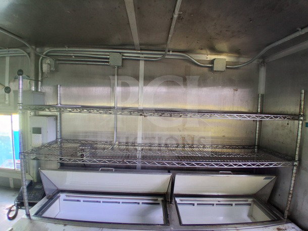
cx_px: 154
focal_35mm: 17
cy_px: 116
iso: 160
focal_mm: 1.4
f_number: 2.2
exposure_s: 1/40
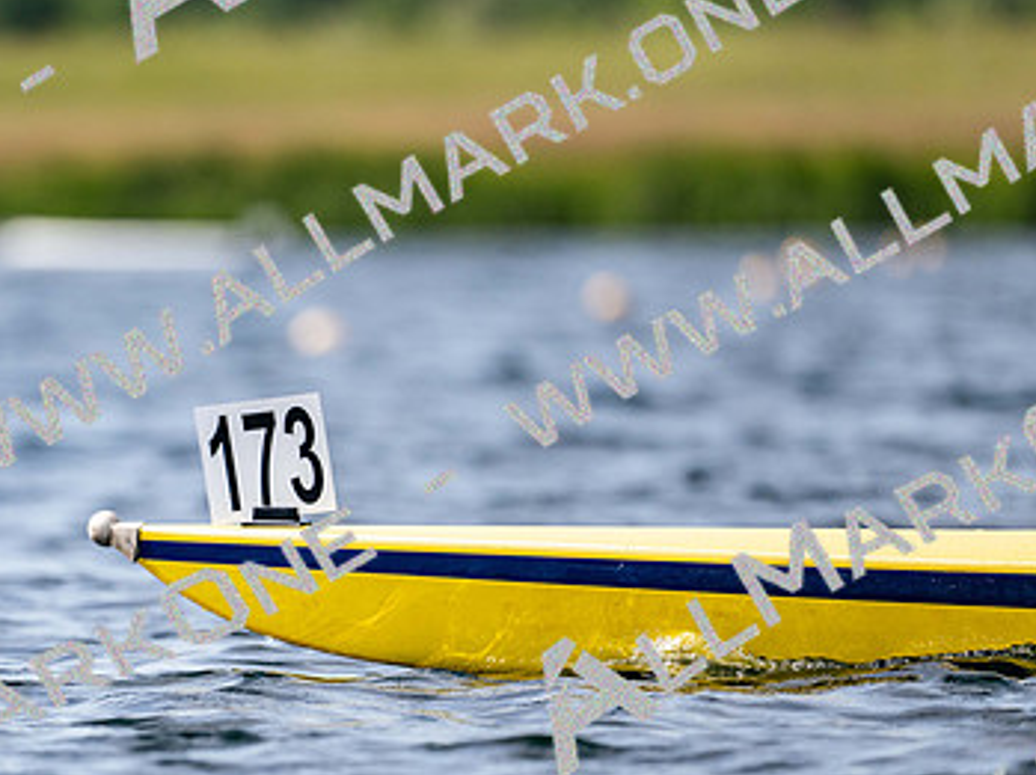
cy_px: 497
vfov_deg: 2.3
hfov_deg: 3.1
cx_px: 288
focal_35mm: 640
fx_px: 19134
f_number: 4.5
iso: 250
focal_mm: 400
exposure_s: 1/2500
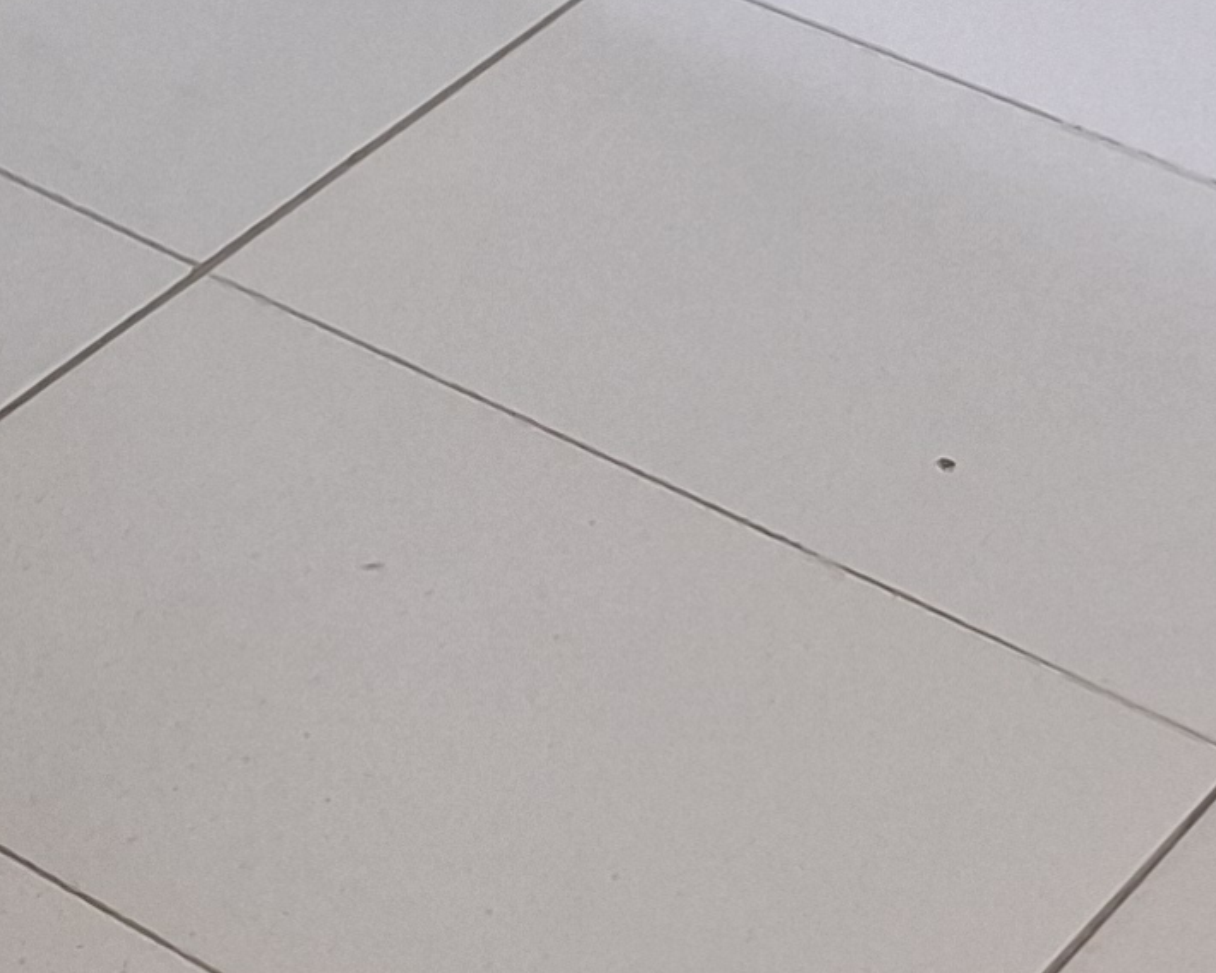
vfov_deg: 10.4
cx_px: -2117
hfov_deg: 11.2
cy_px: -1322
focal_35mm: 129
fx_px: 4643
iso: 320
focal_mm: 5.54
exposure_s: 1/40
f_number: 1.8
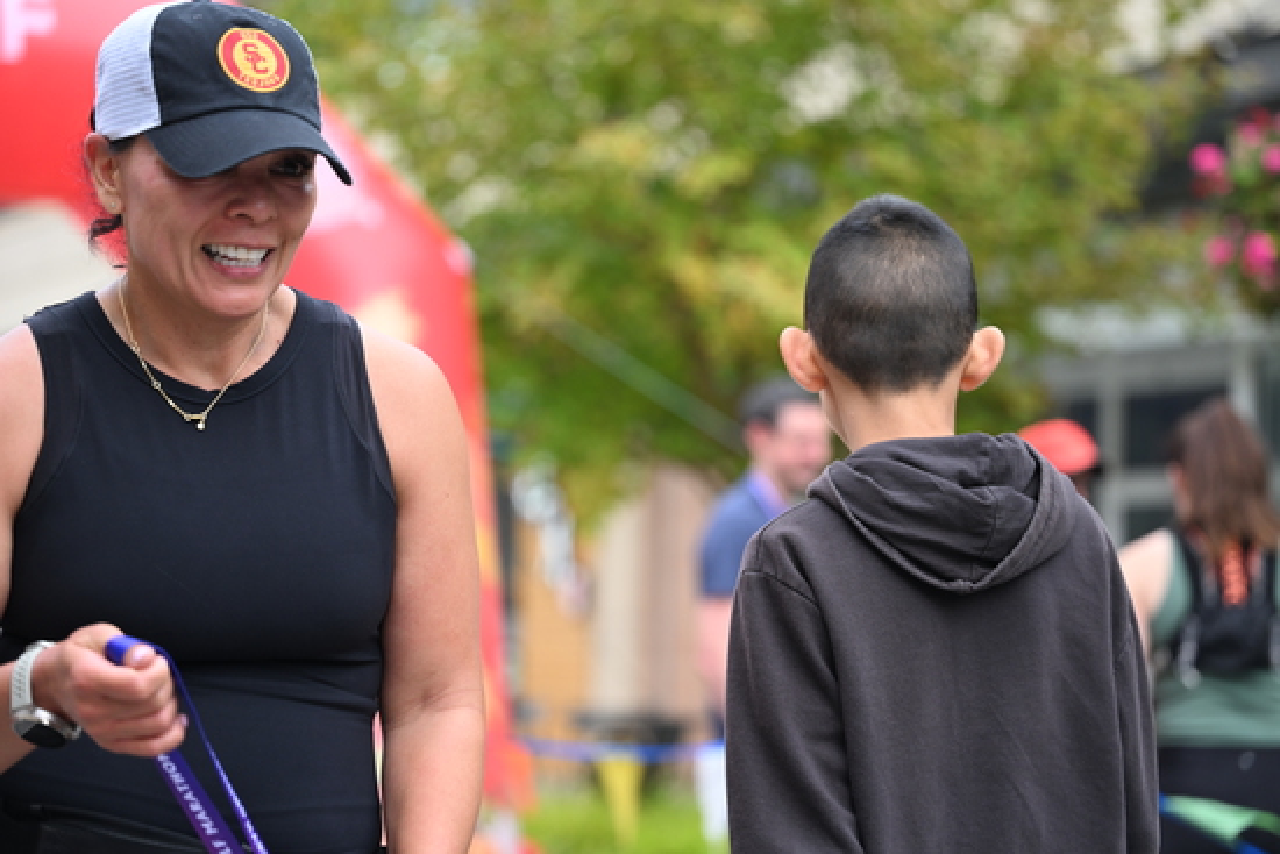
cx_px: 640
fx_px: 3236
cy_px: 427
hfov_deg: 22.4
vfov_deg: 15.0
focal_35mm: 91
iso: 640
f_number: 2.8
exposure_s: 1/1000
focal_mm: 91
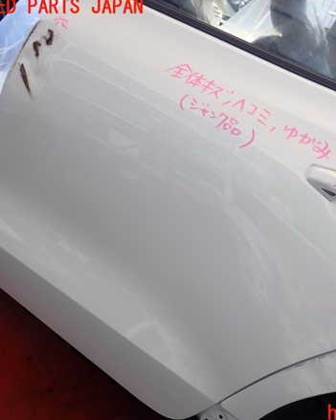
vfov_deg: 45.8
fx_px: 497
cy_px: 210
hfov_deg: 36.4
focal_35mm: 40
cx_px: 257
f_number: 2.3
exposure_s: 1/60
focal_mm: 5.4
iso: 125
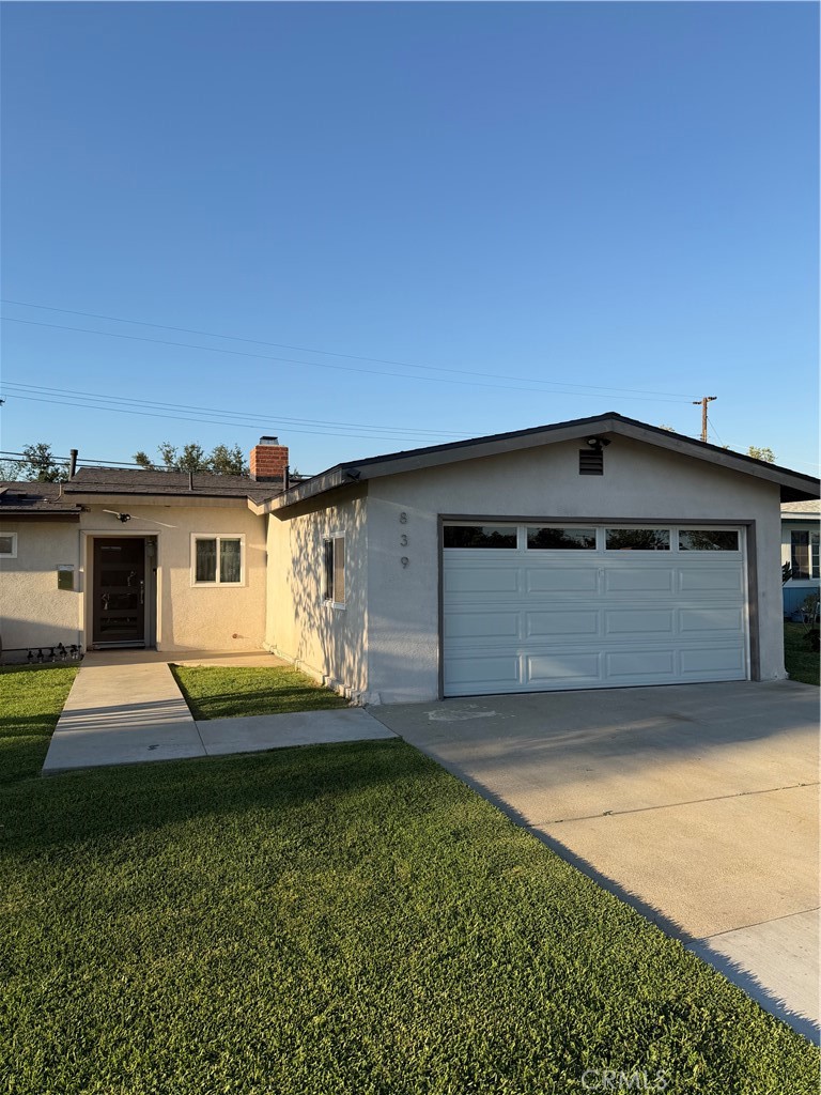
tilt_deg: +1.2
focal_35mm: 24
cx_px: 410
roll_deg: -0.1
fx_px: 759
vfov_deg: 71.6
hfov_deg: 56.8
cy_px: 548
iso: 80
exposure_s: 1/2445
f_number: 1.78
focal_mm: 6.76
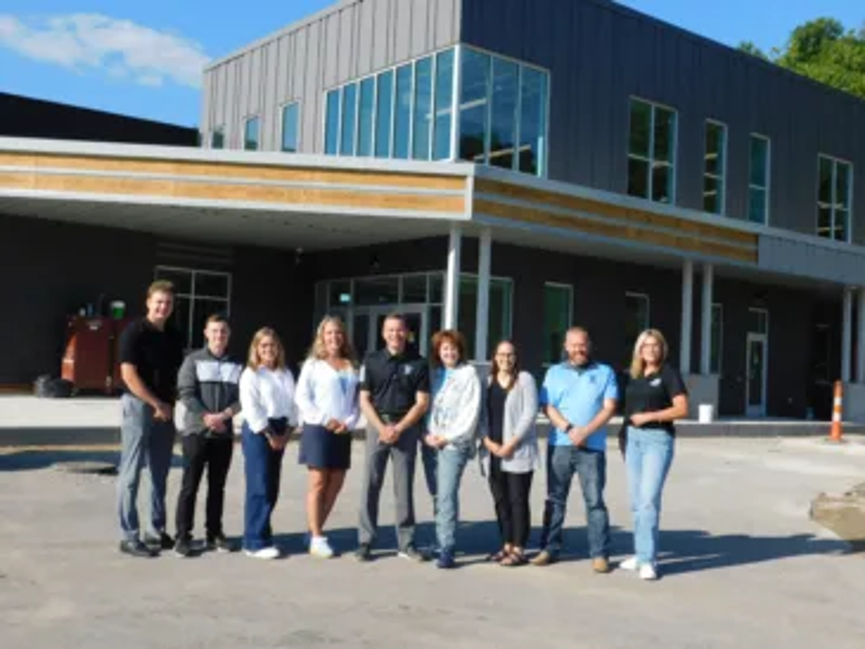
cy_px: 324
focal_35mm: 40
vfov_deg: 36.0
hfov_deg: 46.8
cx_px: 432
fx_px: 1000
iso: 125
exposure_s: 1/1000
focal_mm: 7.1
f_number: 3.6
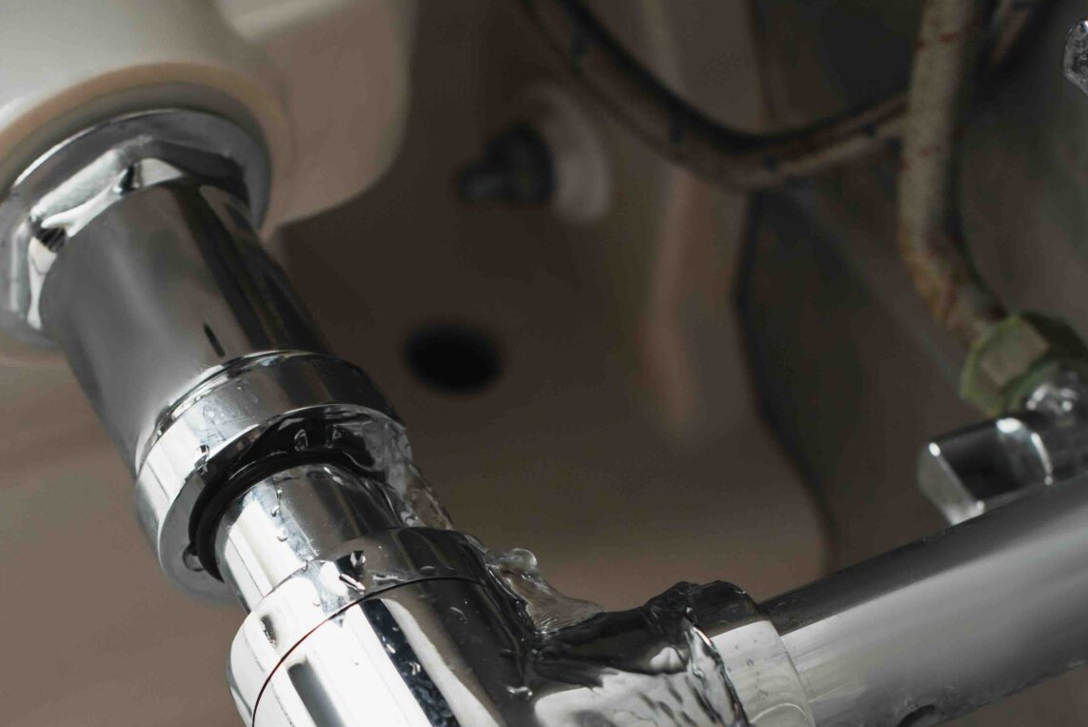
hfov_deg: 18.2
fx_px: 3386
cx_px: 373
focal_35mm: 112
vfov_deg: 12.1
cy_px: 725
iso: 200
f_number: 4.5
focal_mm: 50
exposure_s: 1/200
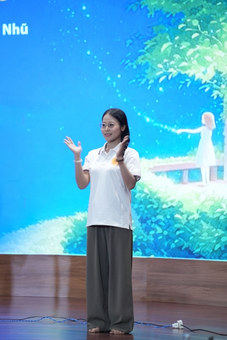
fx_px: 1419
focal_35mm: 150
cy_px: 170
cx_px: 114
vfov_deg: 13.7
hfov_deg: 9.1
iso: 1600
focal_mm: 150
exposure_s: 1/100
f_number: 3.2
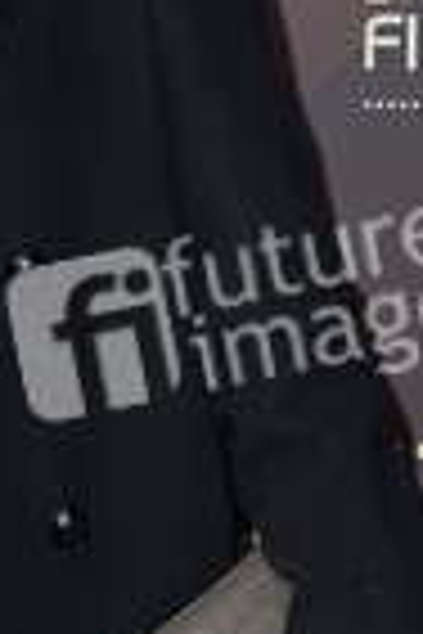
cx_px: -171
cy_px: 90
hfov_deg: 7.4
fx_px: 3243
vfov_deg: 11.1
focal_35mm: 184
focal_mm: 65
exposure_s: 1/250
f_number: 5.6
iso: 640
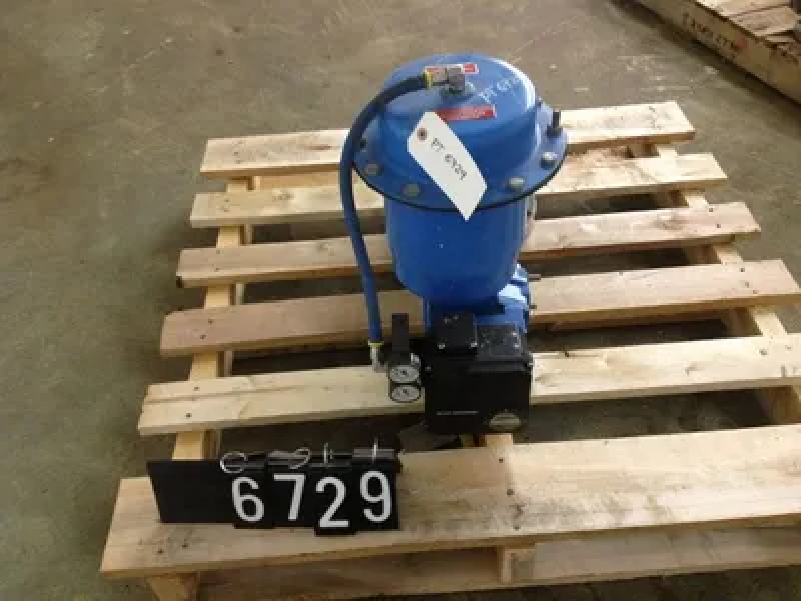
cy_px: 300
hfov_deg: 52.6
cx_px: 400
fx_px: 810
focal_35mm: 35
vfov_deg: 40.7
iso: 250
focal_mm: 4.28
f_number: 2.4
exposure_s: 1/20
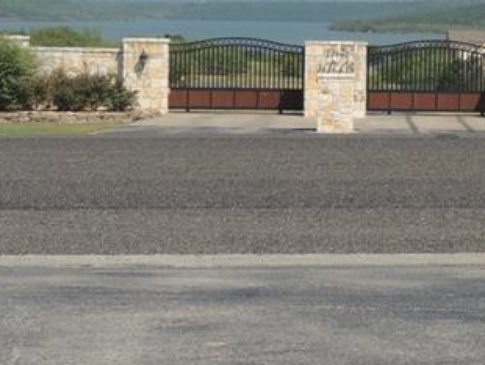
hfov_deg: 13.7
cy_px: -13
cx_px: 480
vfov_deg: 10.4
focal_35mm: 142
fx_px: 1991
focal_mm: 7.6
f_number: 3.4
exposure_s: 1/1250
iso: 100
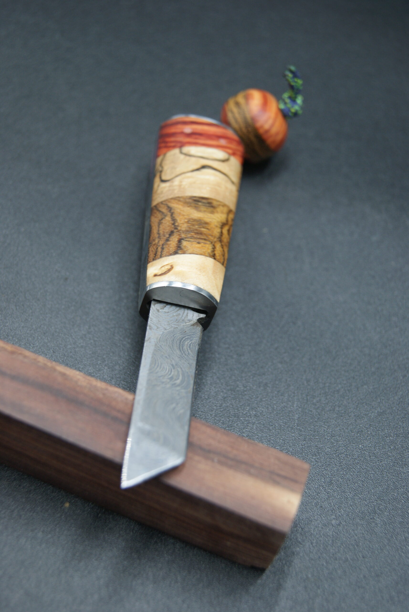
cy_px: 306
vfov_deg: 37.8
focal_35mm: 52
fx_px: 892
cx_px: 204
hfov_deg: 25.8
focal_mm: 35
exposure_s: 1/60
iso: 160
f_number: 5
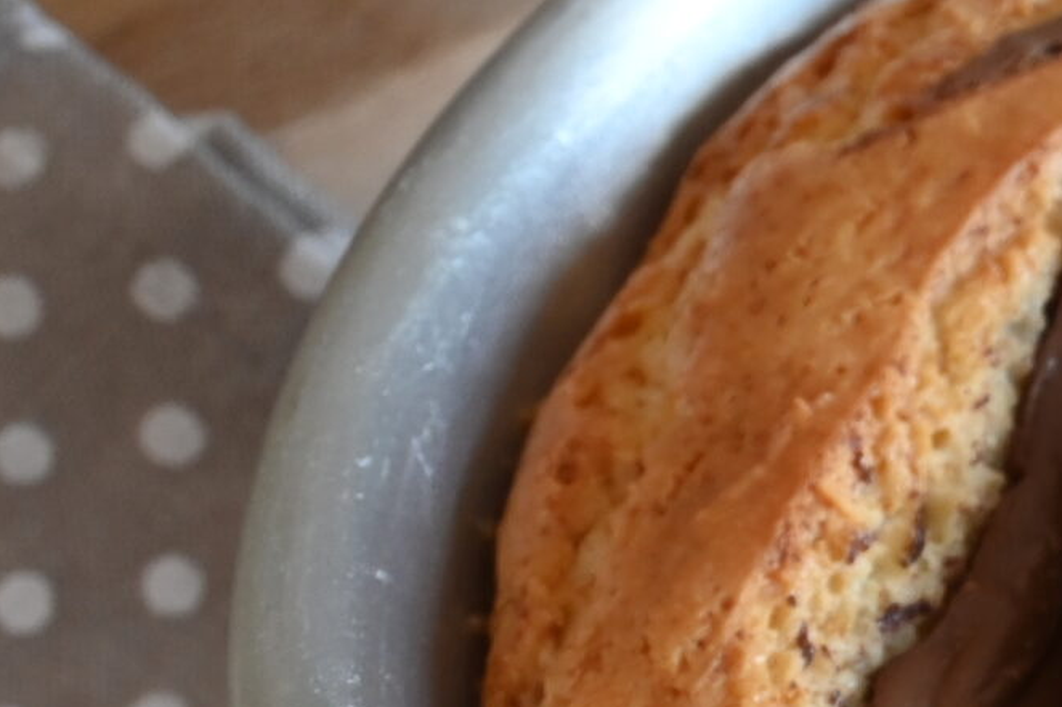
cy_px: 569
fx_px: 5131
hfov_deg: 11.0
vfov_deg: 7.9
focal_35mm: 174
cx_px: 1919
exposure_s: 1/25
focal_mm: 30
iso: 640
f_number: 7.1
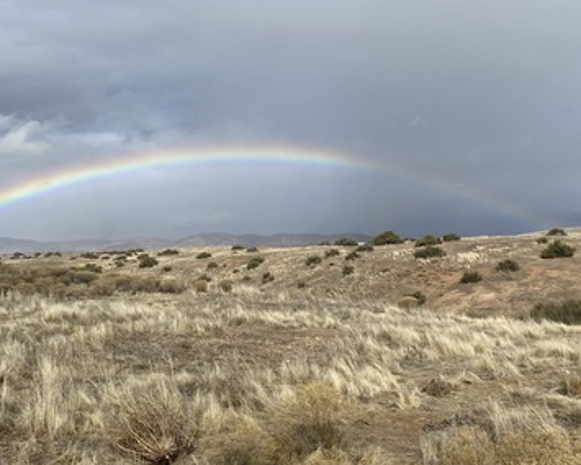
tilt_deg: +2.5
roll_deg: +0.6
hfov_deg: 45.6
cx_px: 237
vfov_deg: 37.3
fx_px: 688
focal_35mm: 40
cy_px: 211
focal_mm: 4.25
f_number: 1.8
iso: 32
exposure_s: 1/7692
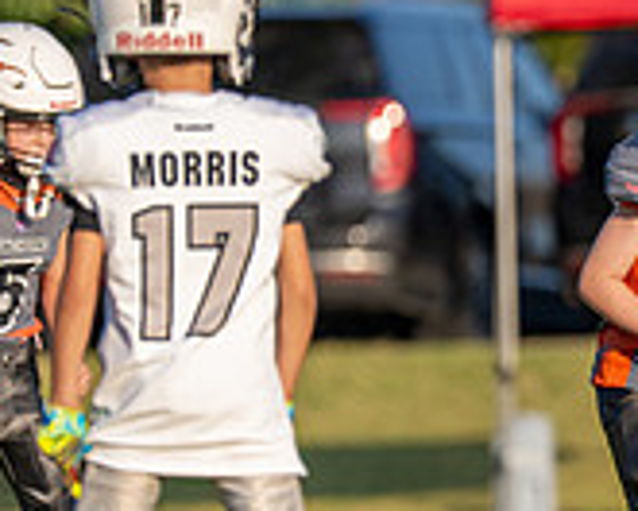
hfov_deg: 2.1
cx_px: 832
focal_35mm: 942
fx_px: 17787
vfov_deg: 1.6
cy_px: 326
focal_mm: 200
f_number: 2.8
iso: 320
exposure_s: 1/5000
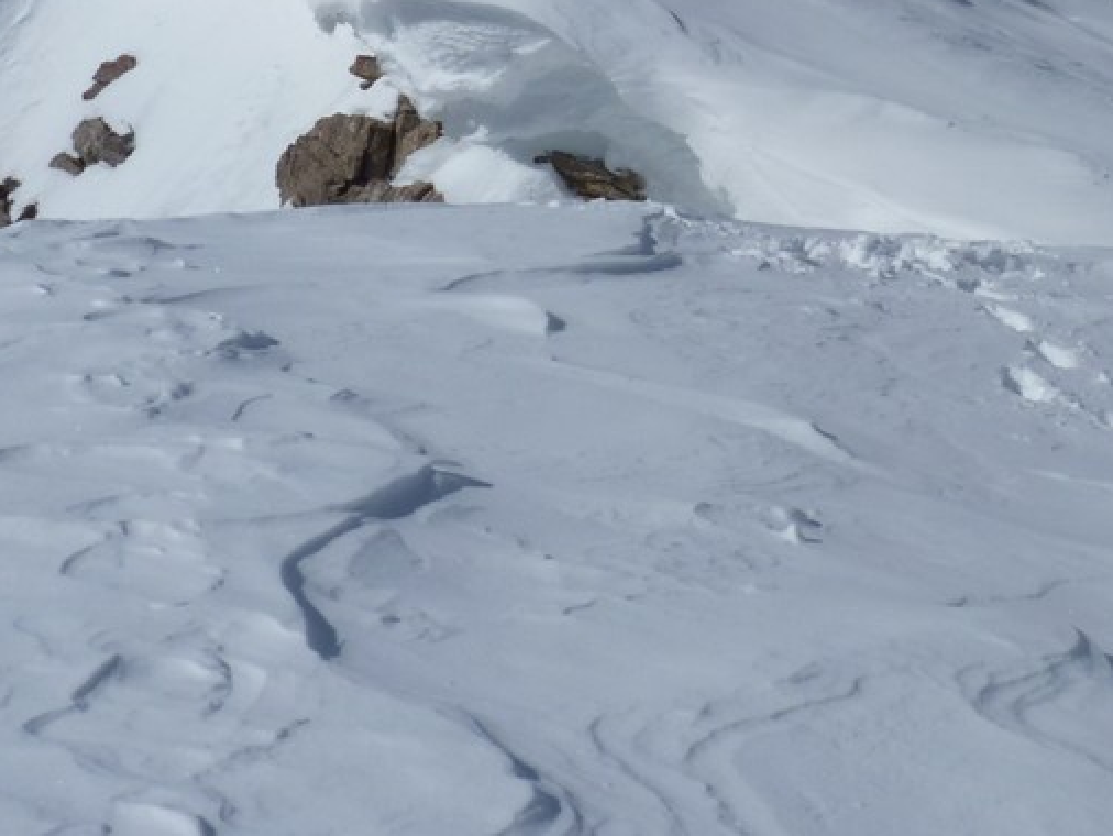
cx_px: 911
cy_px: -22
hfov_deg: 29.5
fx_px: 2059
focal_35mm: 64
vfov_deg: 22.0
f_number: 8
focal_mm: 4.8
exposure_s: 1/800
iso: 80
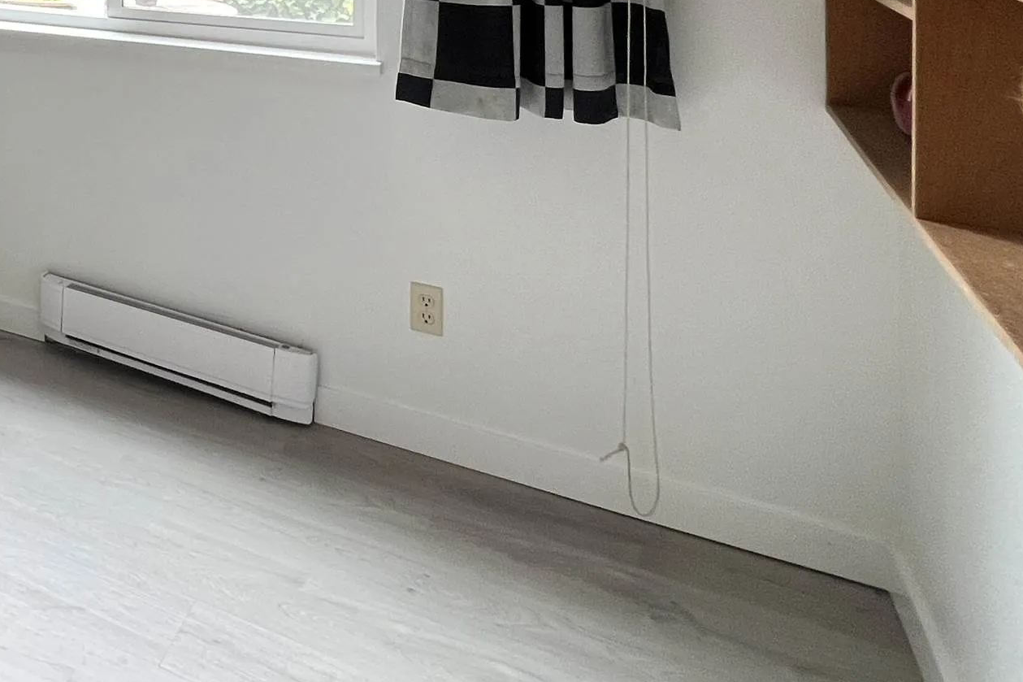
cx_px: -20
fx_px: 938
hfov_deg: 46.8
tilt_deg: +0.2
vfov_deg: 32.8
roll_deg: +0.3
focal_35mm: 33
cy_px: -136
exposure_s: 1/60
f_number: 1.8
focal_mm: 1.57
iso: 160
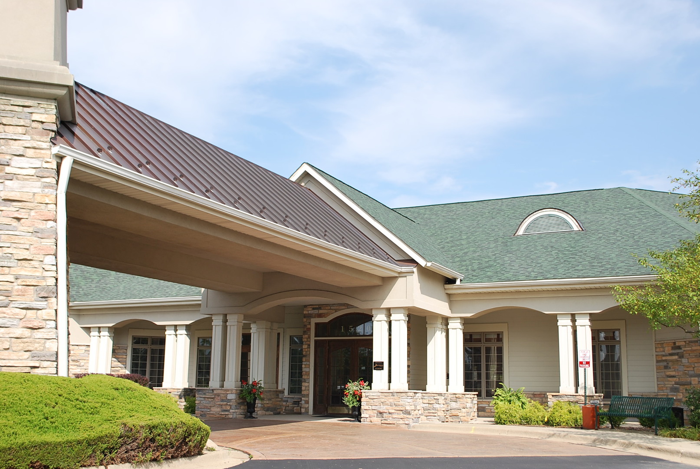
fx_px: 759
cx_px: 350
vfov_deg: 34.3
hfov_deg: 49.5
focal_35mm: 39
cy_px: 234
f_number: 8
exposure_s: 1/250
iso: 100
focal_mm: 26
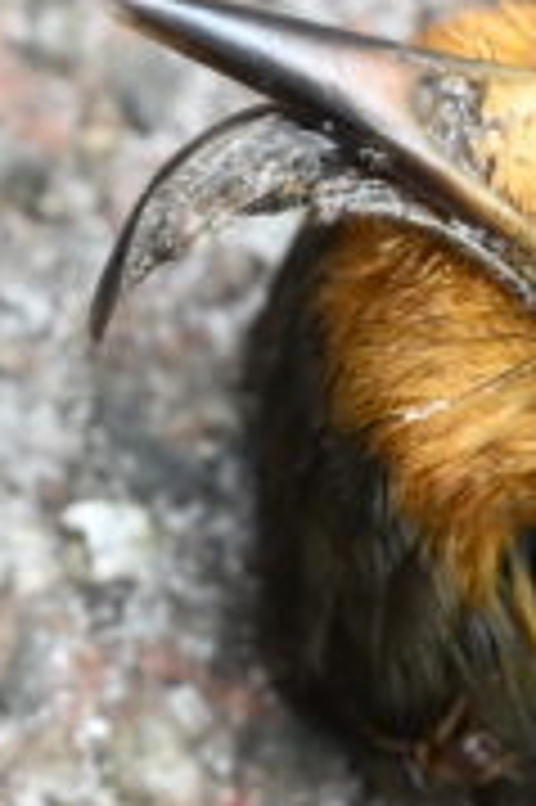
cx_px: 284
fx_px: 4293
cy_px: 164
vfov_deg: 10.7
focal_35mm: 192
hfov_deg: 7.1
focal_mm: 33.5
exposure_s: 1/80
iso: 1250
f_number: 11
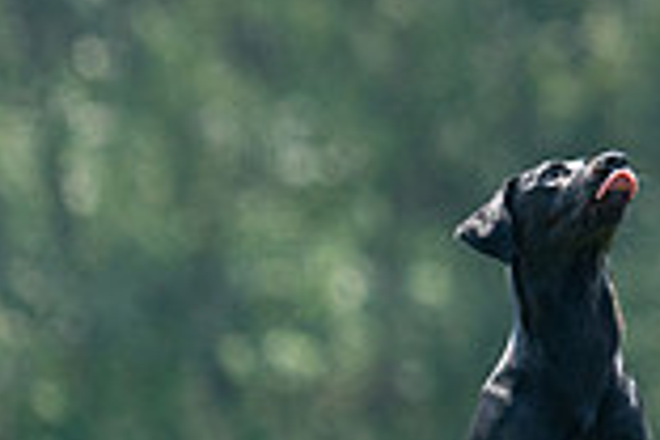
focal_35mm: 1663
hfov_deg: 1.2
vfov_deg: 0.8
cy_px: -163
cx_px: 1020
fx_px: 30486
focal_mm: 448
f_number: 6.3
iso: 3200
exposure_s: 1/4000
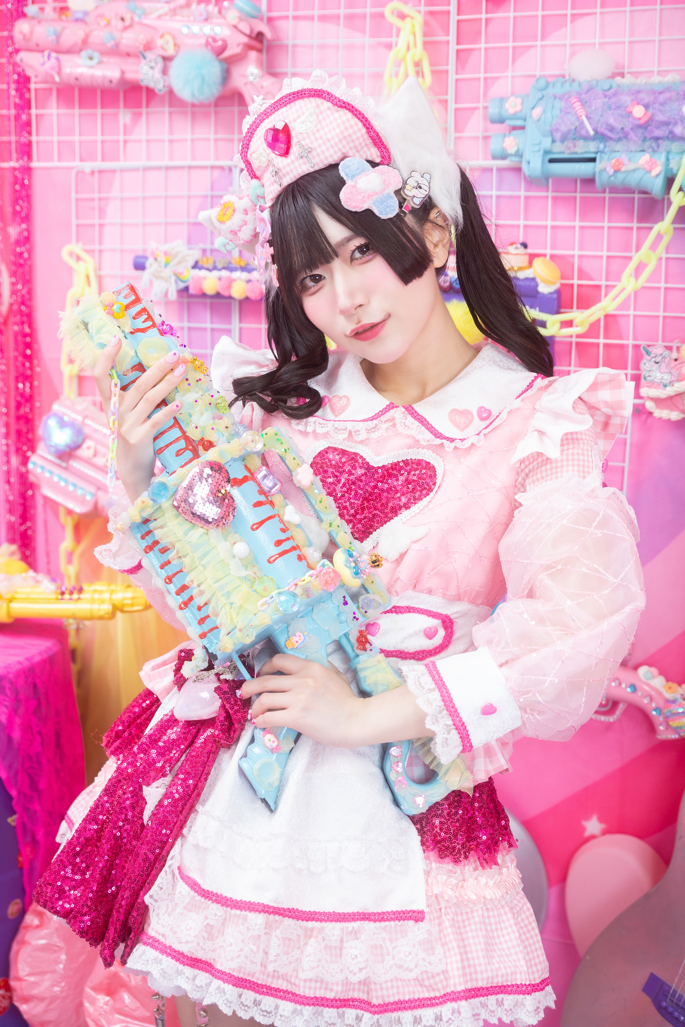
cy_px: 514
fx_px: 1483
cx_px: 342
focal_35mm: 52
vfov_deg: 38.2
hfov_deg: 26.0
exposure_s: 1/125
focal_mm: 52
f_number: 4
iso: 800
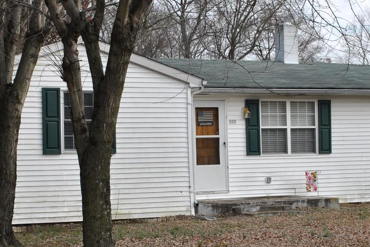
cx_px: 178
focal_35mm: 106
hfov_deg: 19.2
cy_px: 170
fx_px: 1091
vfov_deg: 12.9
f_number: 7.1
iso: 100
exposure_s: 1/200
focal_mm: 30
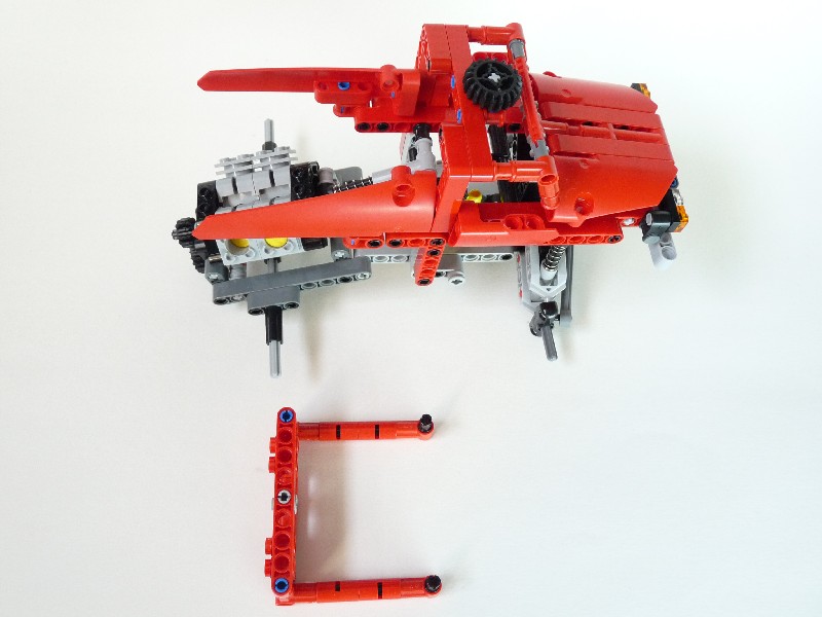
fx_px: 784
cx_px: 411
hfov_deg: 55.4
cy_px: 308
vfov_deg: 42.9
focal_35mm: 33
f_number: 3
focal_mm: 5.9
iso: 250
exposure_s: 1/30
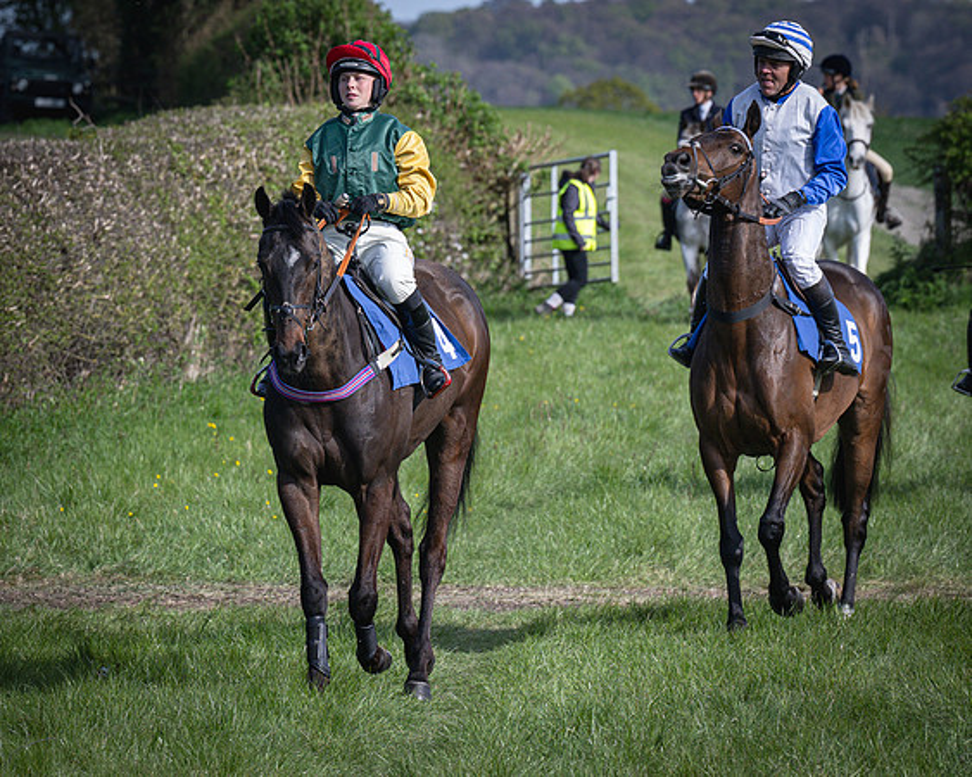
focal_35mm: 335
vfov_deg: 4.6
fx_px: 9643
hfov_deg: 5.8
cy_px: 498
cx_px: 223
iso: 400
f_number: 5.6
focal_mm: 155
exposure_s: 1/1600
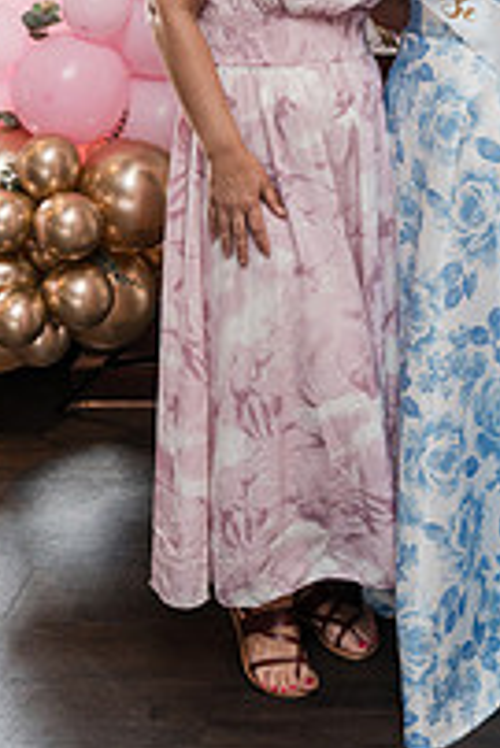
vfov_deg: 25.1
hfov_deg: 17.2
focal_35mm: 78
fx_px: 1622
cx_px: 470
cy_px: 59
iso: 2500
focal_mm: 35
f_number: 4
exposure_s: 1/250
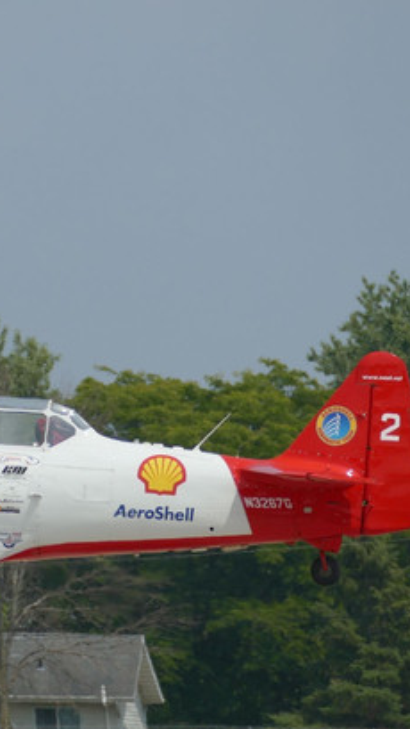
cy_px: 366
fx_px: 19602
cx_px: 32
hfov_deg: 1.2
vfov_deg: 2.1
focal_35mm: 1014
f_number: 4
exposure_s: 1/2500
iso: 125
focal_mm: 146
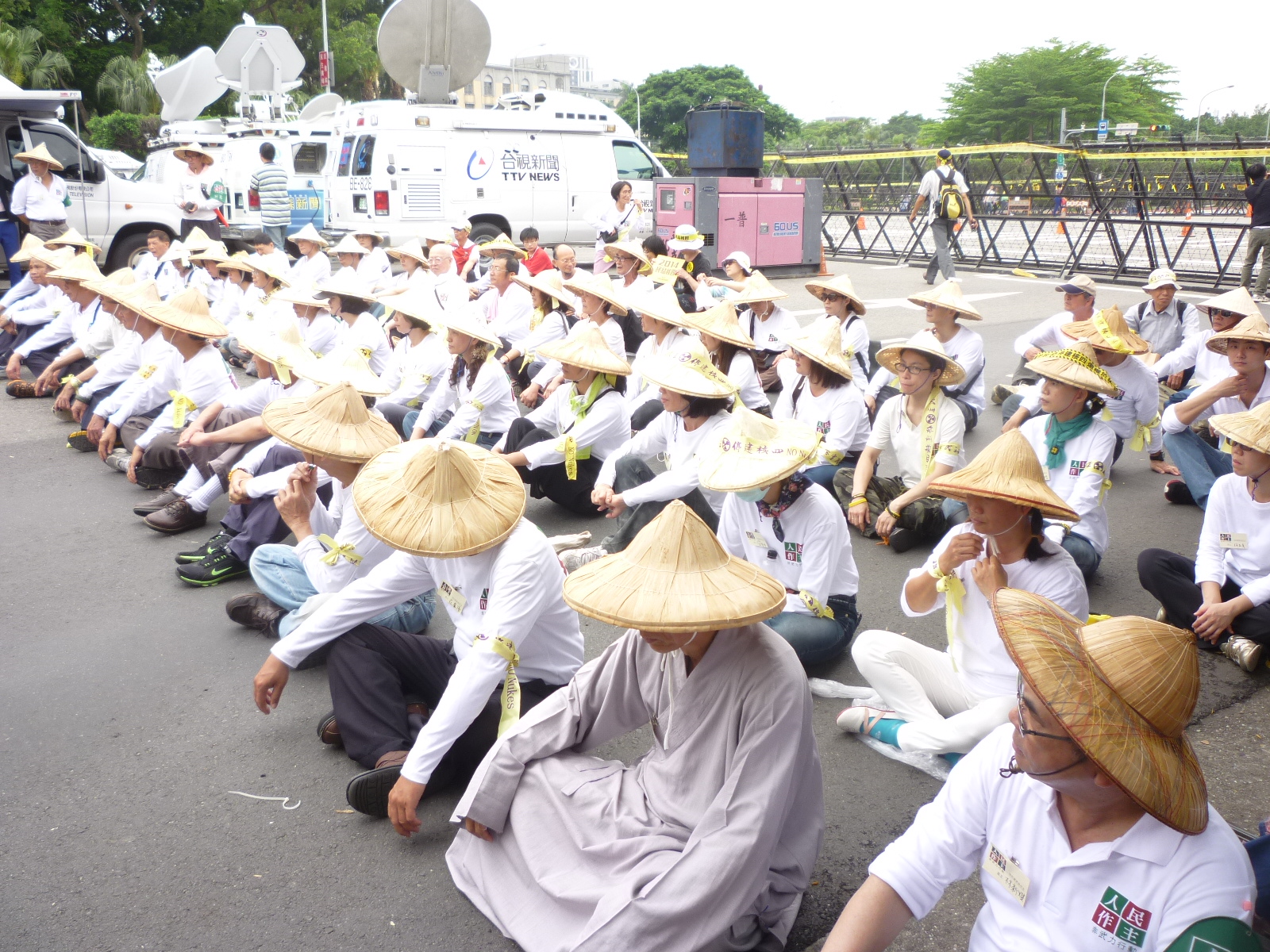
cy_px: 476
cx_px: 635
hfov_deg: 61.7
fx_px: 1064
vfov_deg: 48.2
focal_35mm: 29
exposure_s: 1/200
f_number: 3.3
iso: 80
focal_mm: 5.2
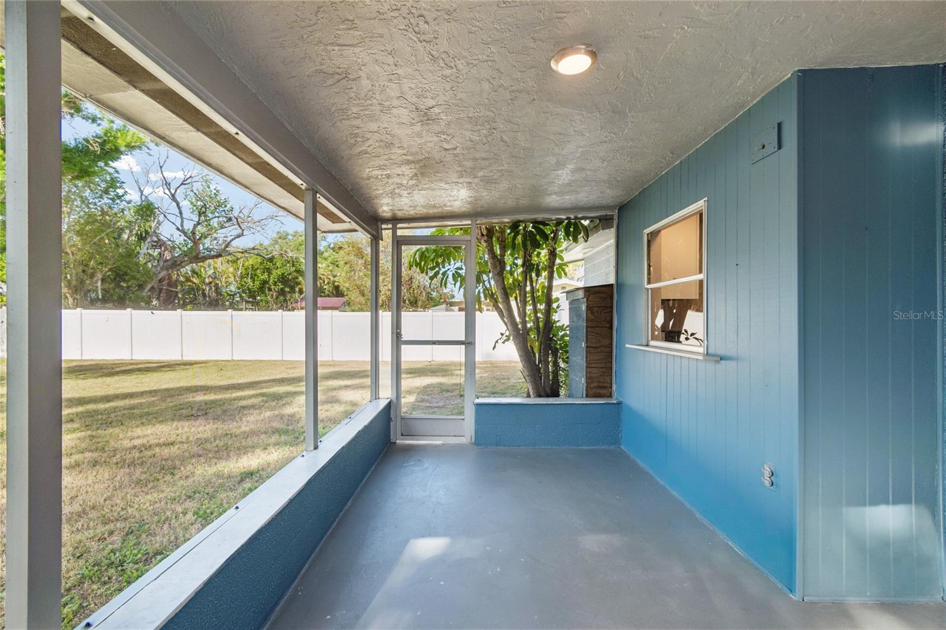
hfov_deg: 100.4
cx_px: 473
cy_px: 315
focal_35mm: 15
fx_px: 394
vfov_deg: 77.3
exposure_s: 1/80
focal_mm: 10
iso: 100
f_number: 7.1
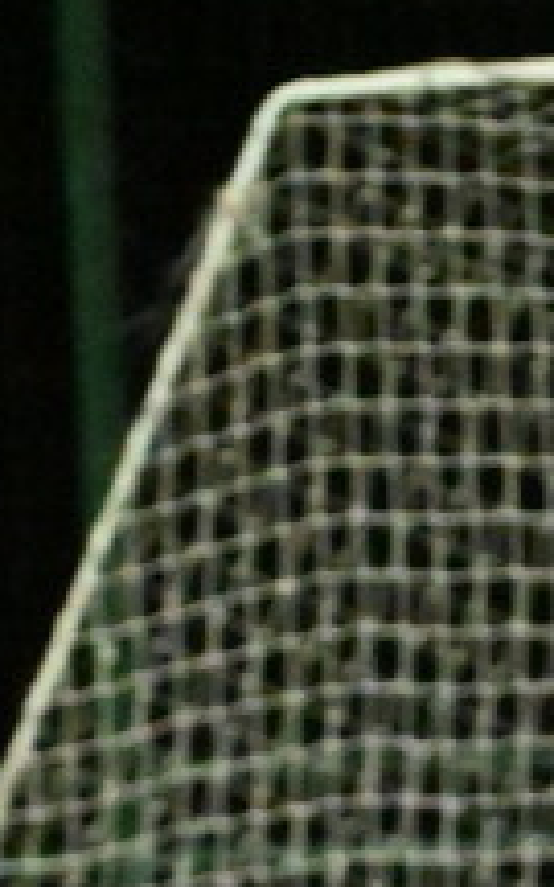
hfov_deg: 1.3
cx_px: 710
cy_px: 1088
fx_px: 23940
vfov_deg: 2.1
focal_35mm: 991
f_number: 6.3
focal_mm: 140
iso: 8000
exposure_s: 1/500
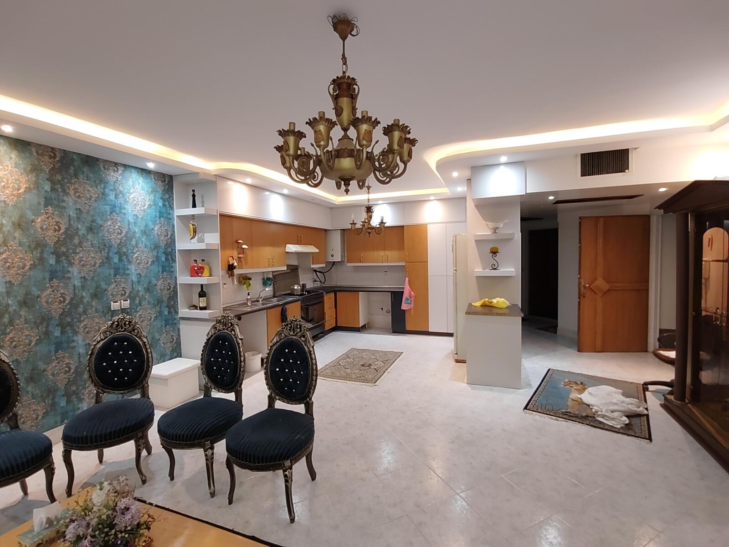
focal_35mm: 16
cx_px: 364
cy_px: 274
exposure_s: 1/25
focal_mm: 1.68
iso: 242
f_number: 2.2
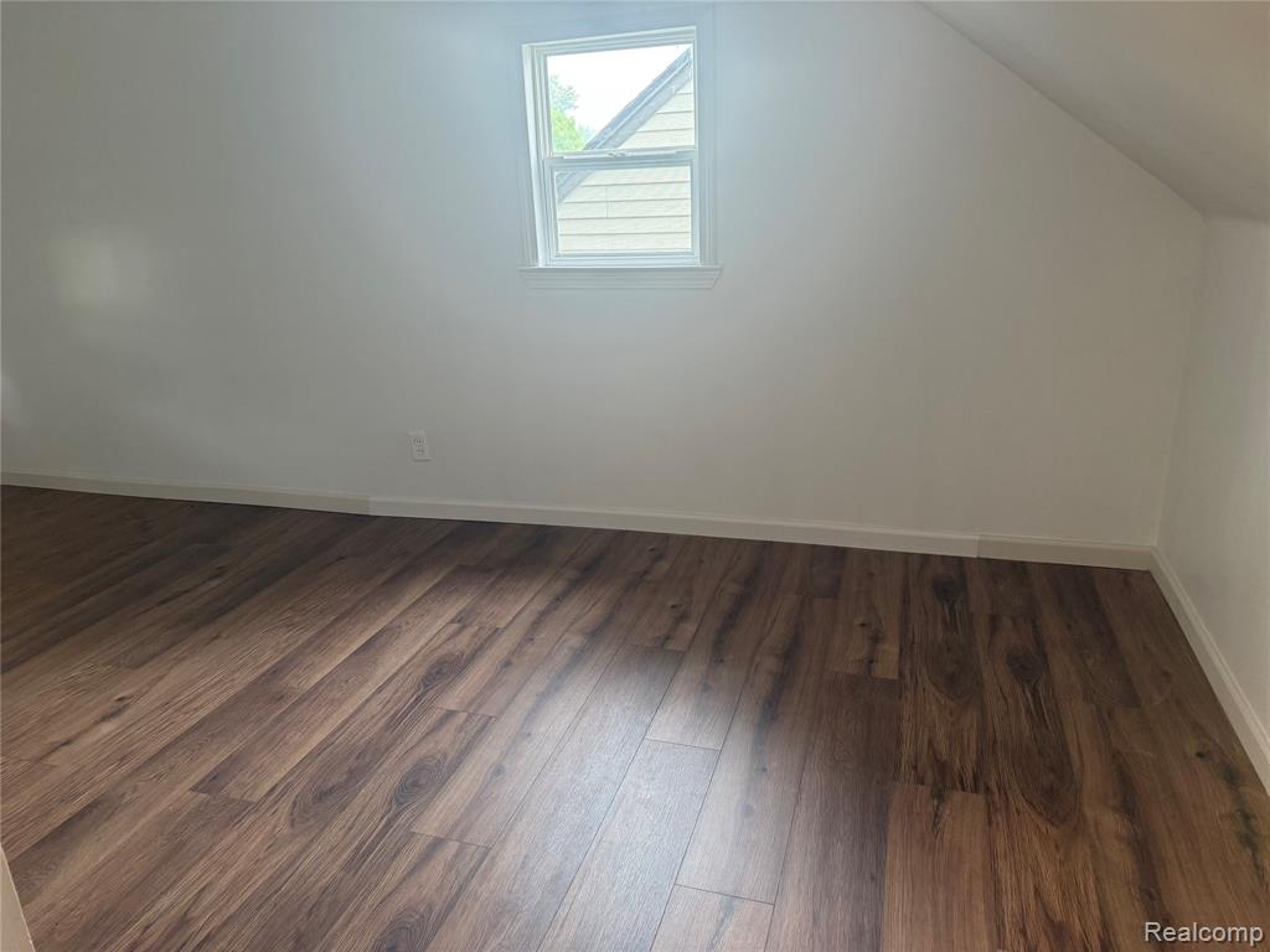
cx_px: 635
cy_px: 476
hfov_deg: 71.6
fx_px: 881
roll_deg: +2.4
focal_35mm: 24
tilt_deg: -17.3
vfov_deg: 56.8
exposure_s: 1/125
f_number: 1.78
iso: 200
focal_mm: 6.76
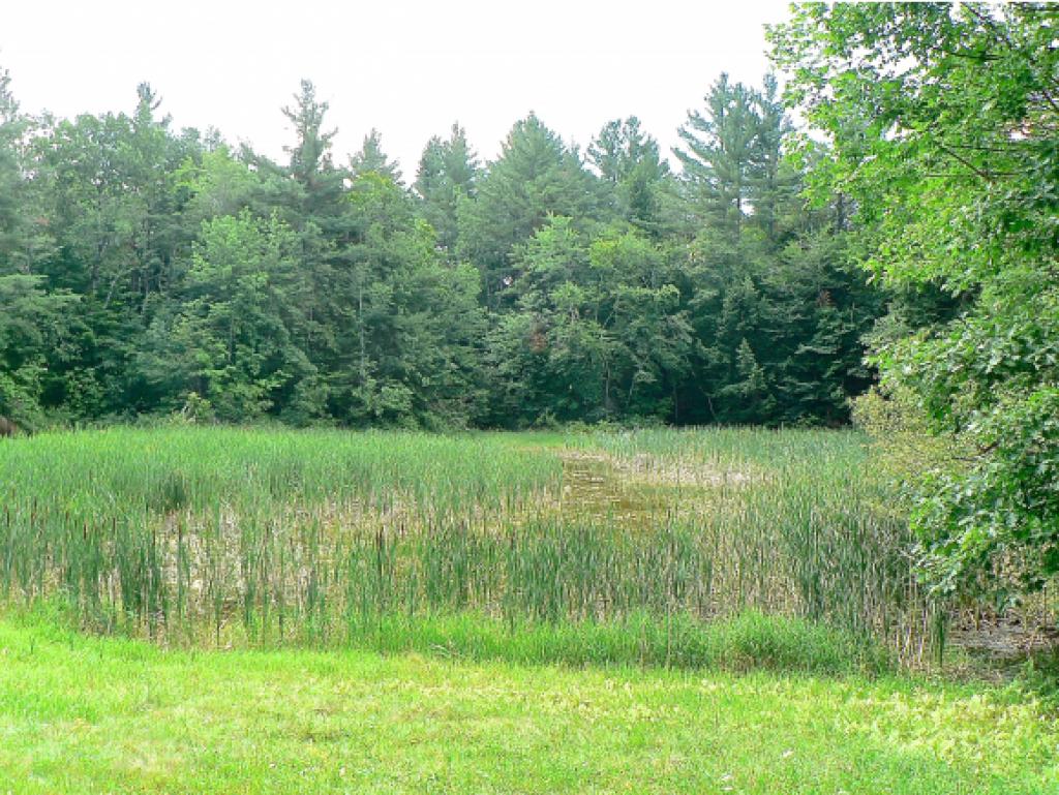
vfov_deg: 39.7
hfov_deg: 51.3
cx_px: 530
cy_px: 398
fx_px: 1102
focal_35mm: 36
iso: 80
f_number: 3.6
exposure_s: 1/100
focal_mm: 6
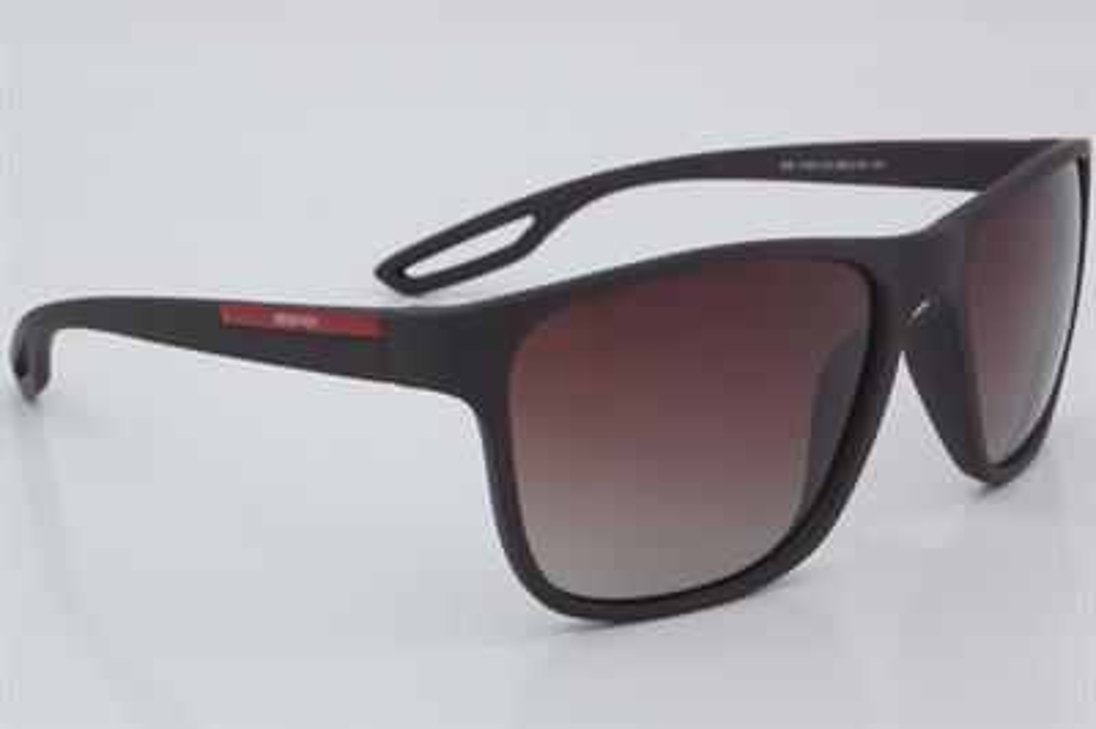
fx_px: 2510
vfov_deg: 16.5
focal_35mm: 82
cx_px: 548
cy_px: 364
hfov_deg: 24.6
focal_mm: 55
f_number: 32
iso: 100
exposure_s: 1/4
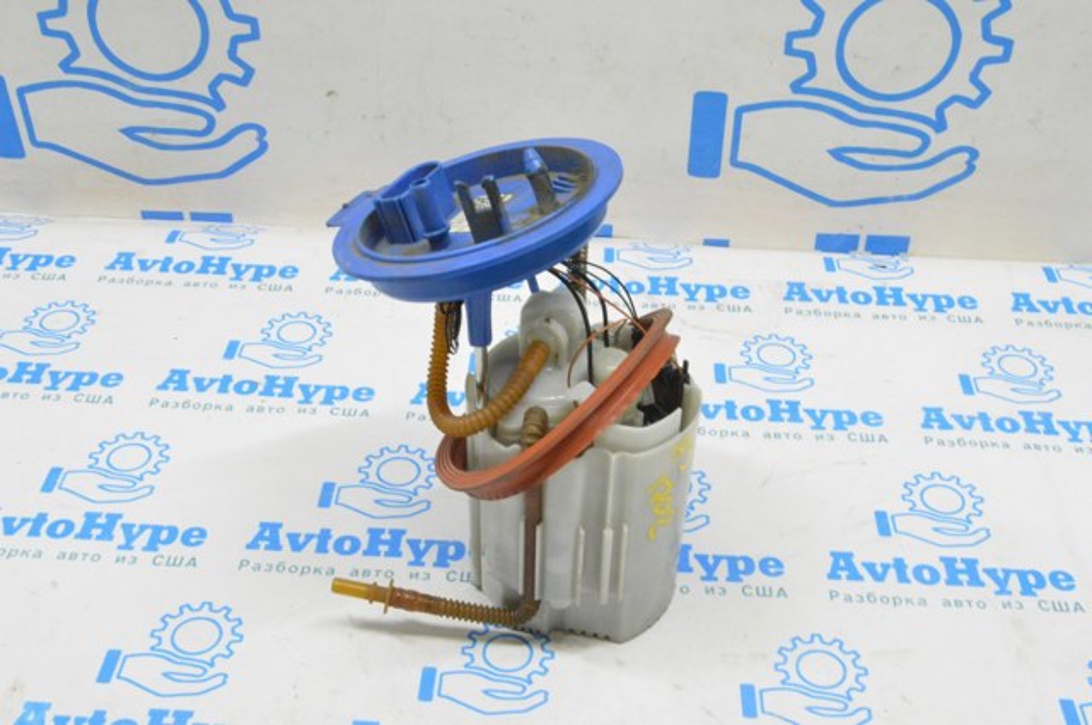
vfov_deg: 29.8
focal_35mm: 45
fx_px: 1363
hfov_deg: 43.7
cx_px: 546
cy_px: 362
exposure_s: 1/15
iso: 6400
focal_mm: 30
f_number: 20
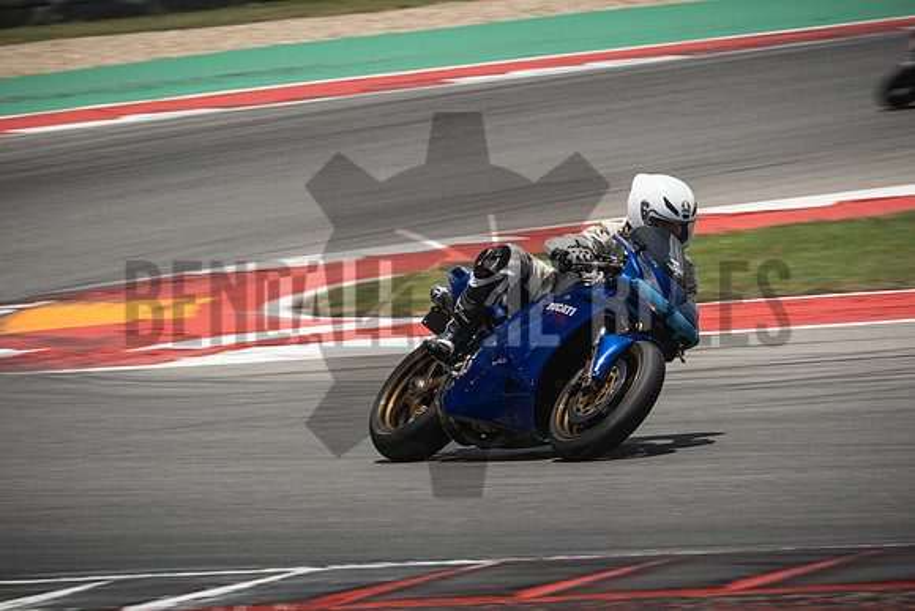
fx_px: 7626
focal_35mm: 300
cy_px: 306
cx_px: 458
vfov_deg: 4.6
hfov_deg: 6.9
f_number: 9
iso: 125
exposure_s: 1/200
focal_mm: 200
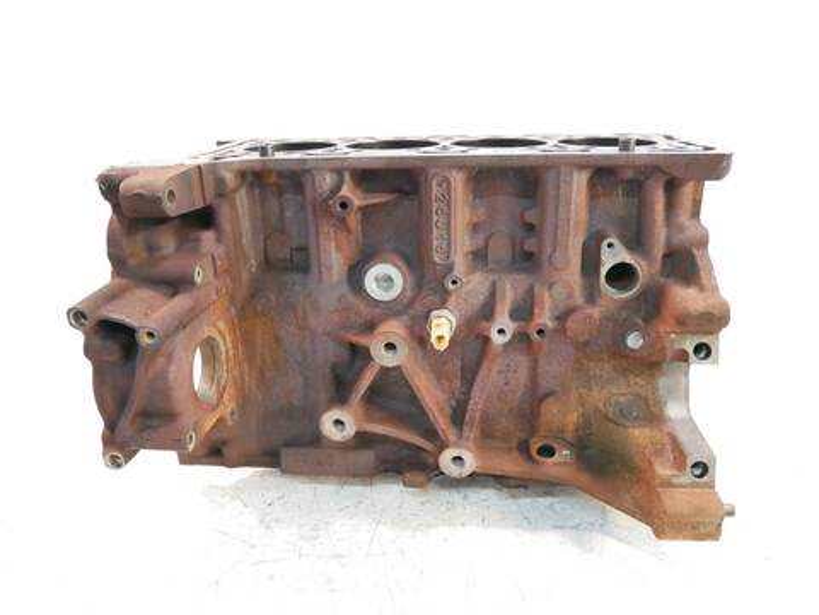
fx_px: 568
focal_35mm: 24
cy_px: 308
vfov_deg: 56.8
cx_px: 410
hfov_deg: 71.6
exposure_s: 1/80
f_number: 3.5
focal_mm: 12
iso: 3200
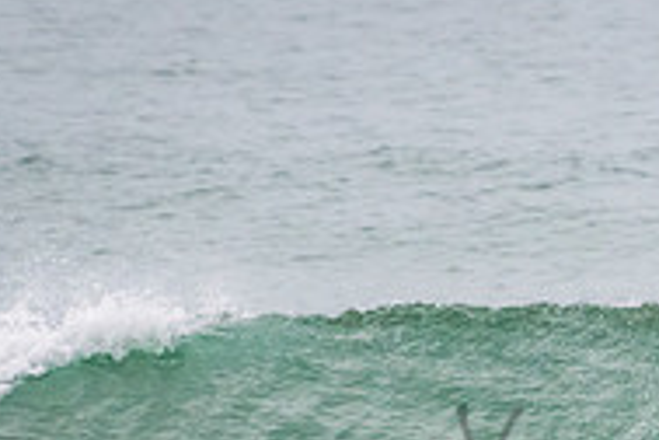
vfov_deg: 0.7
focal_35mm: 1881
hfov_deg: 1.1
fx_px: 34430
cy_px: 428
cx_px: 816
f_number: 5.6
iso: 1400
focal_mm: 500
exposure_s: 1/1000
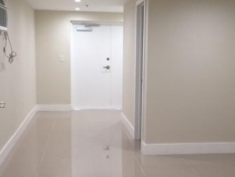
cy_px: 105
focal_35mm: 53
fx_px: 360
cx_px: 126
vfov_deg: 27.5
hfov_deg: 36.1
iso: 40
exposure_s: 1/30
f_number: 2.2
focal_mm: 4.15
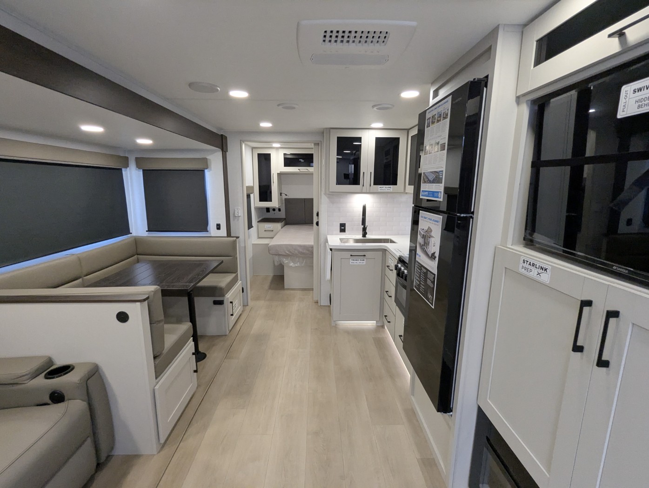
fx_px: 300
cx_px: 324
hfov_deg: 94.4
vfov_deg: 78.2
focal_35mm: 16
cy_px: 244
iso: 337
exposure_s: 1/134
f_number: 2.2
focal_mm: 2.35
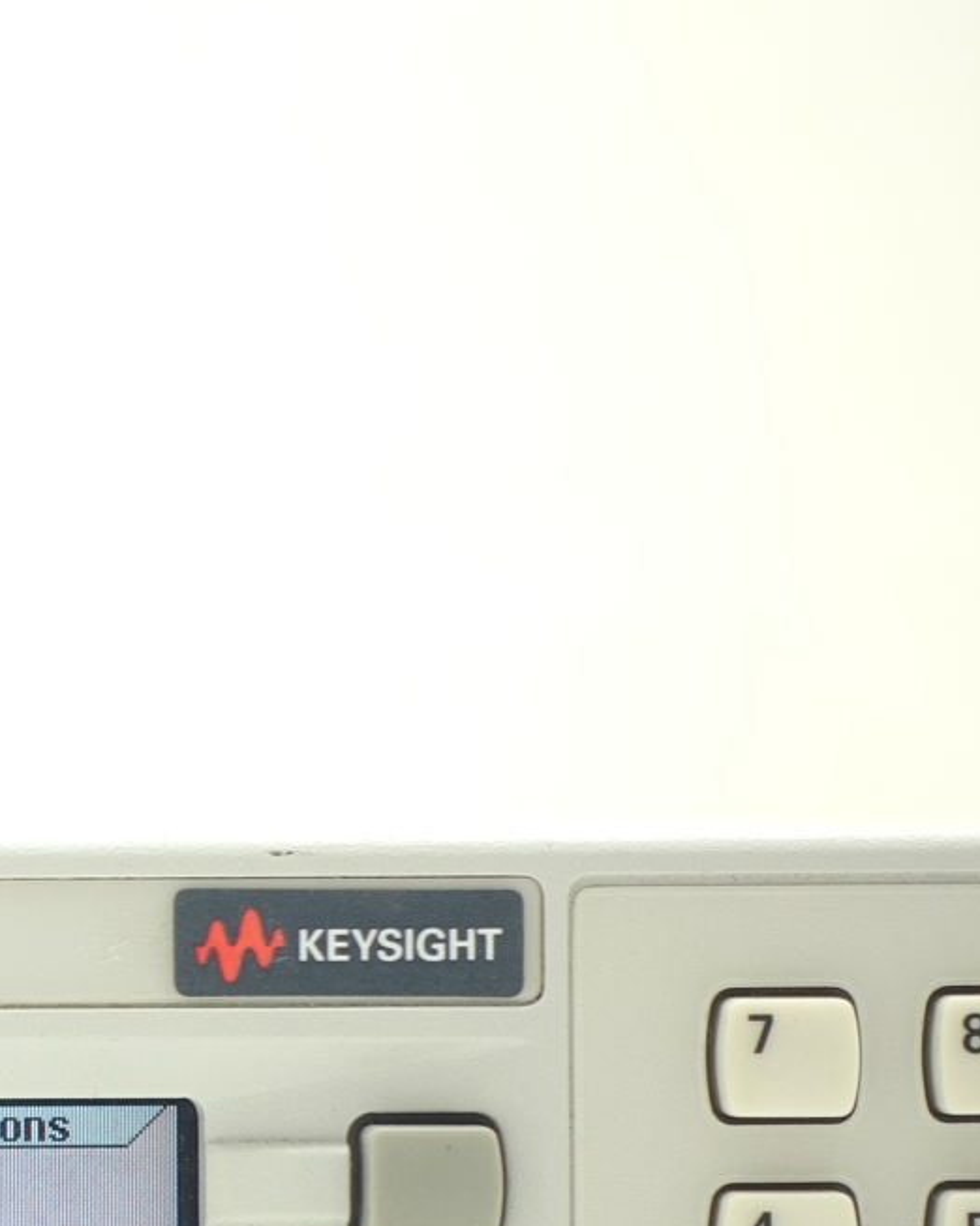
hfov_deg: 7.3
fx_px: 7472
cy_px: 846
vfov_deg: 9.4
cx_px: -723
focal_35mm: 206
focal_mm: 25.7
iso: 100
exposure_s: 1/15
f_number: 3.2
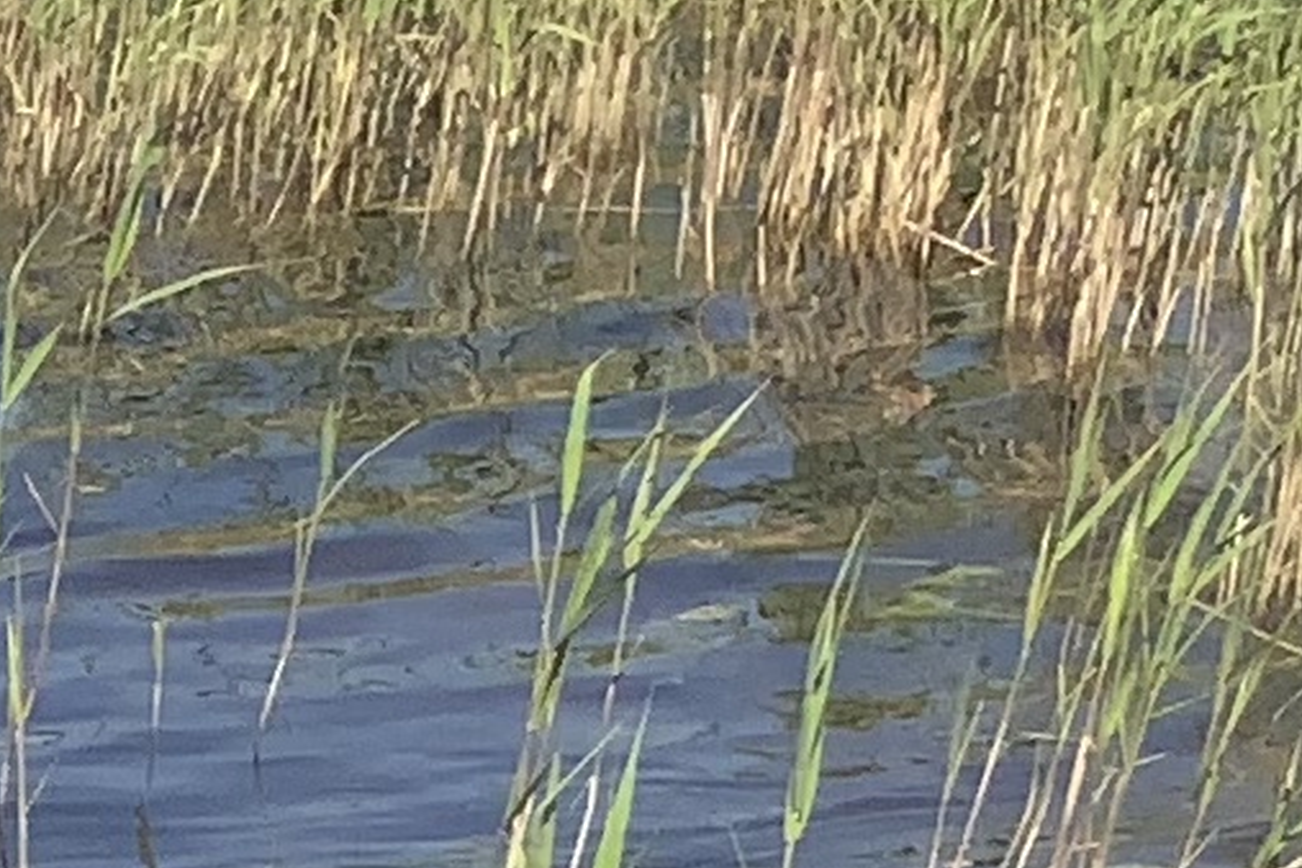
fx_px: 8679
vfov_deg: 5.6
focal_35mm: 240
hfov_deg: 7.9
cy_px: 1769
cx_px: -1831
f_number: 1.8
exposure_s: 1/1121
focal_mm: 3
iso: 16
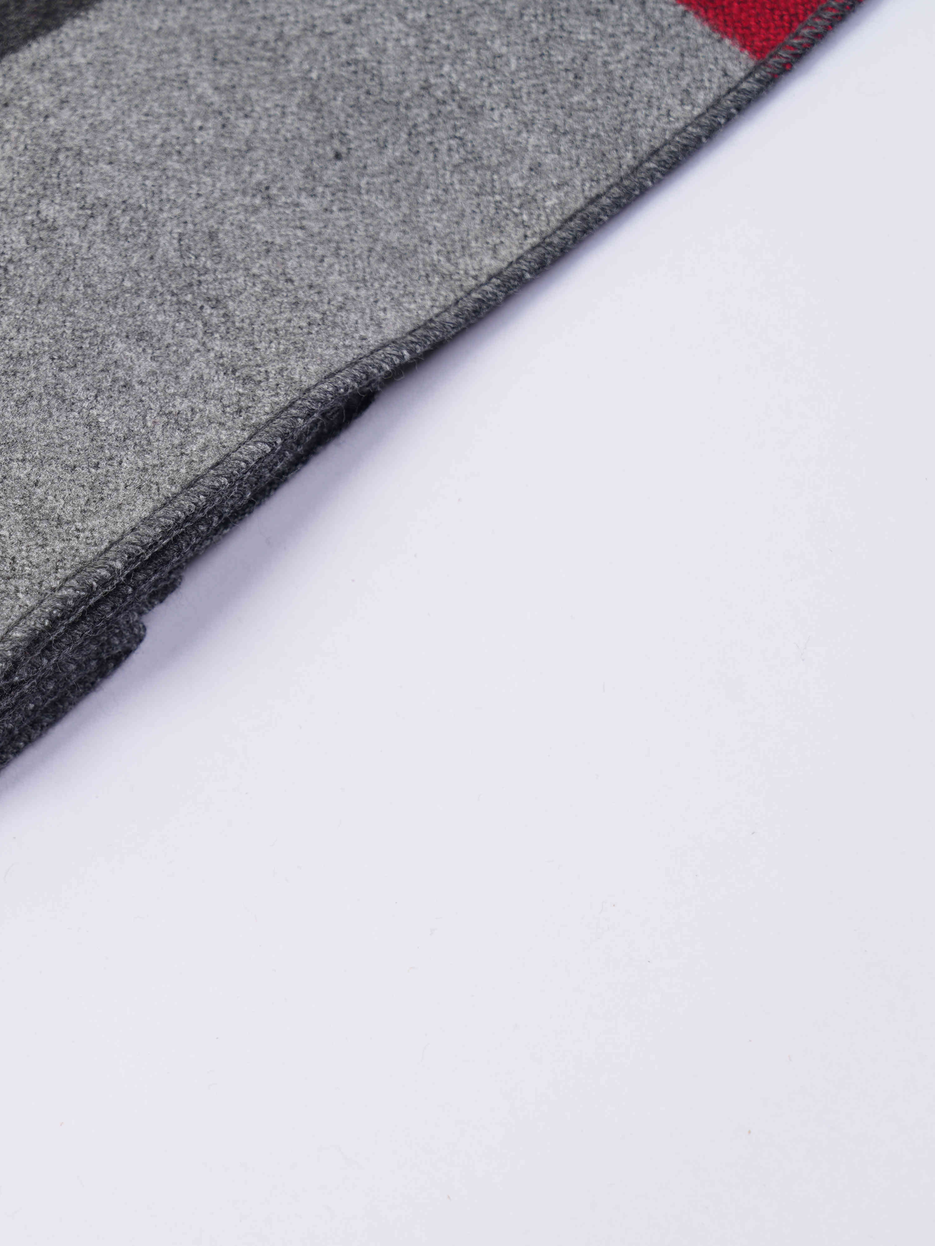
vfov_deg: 13.0
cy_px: 622
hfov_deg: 9.7
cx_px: 72
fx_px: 5474
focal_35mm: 152
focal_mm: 105
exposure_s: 1/100
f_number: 8
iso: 100
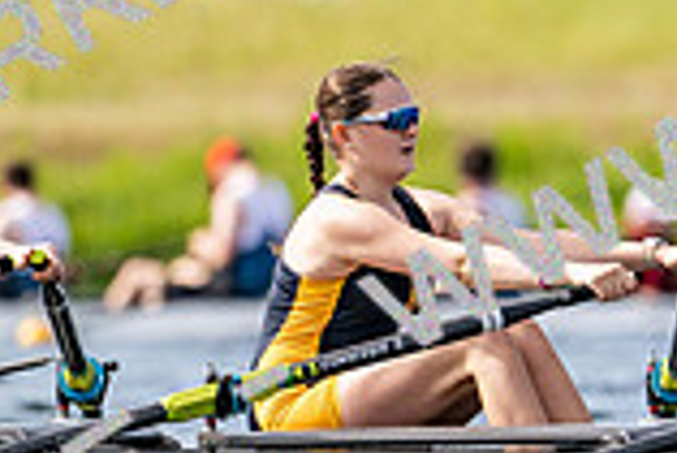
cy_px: 360
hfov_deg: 1.4
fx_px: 27763
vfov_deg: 0.9
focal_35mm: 1475
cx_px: 893
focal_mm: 400
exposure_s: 1/2500
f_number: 4.5
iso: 320
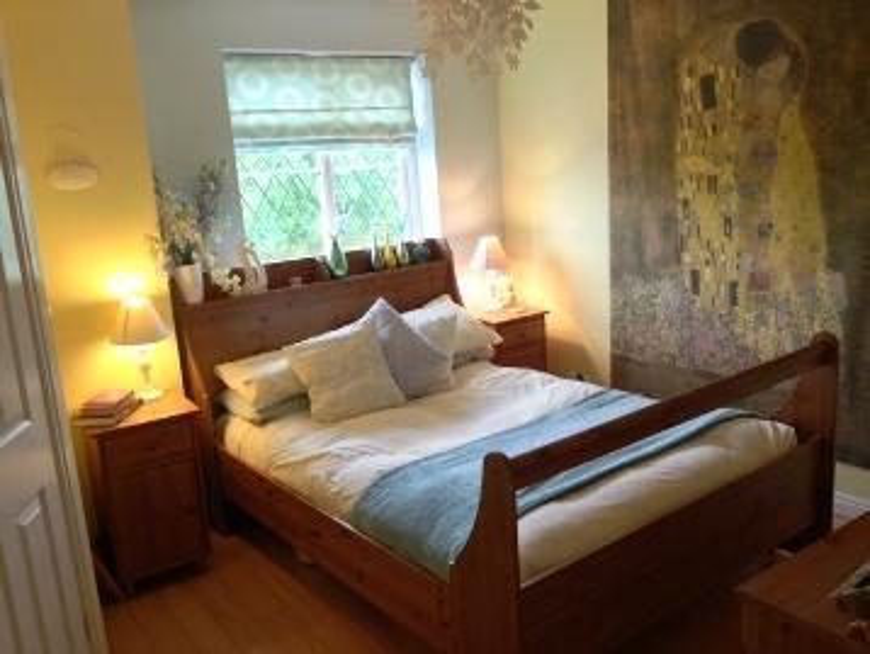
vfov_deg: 43.0
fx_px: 830
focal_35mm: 33
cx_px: 435
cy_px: 327
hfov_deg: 55.3
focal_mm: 4.13
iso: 125
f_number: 2.4
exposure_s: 1/20
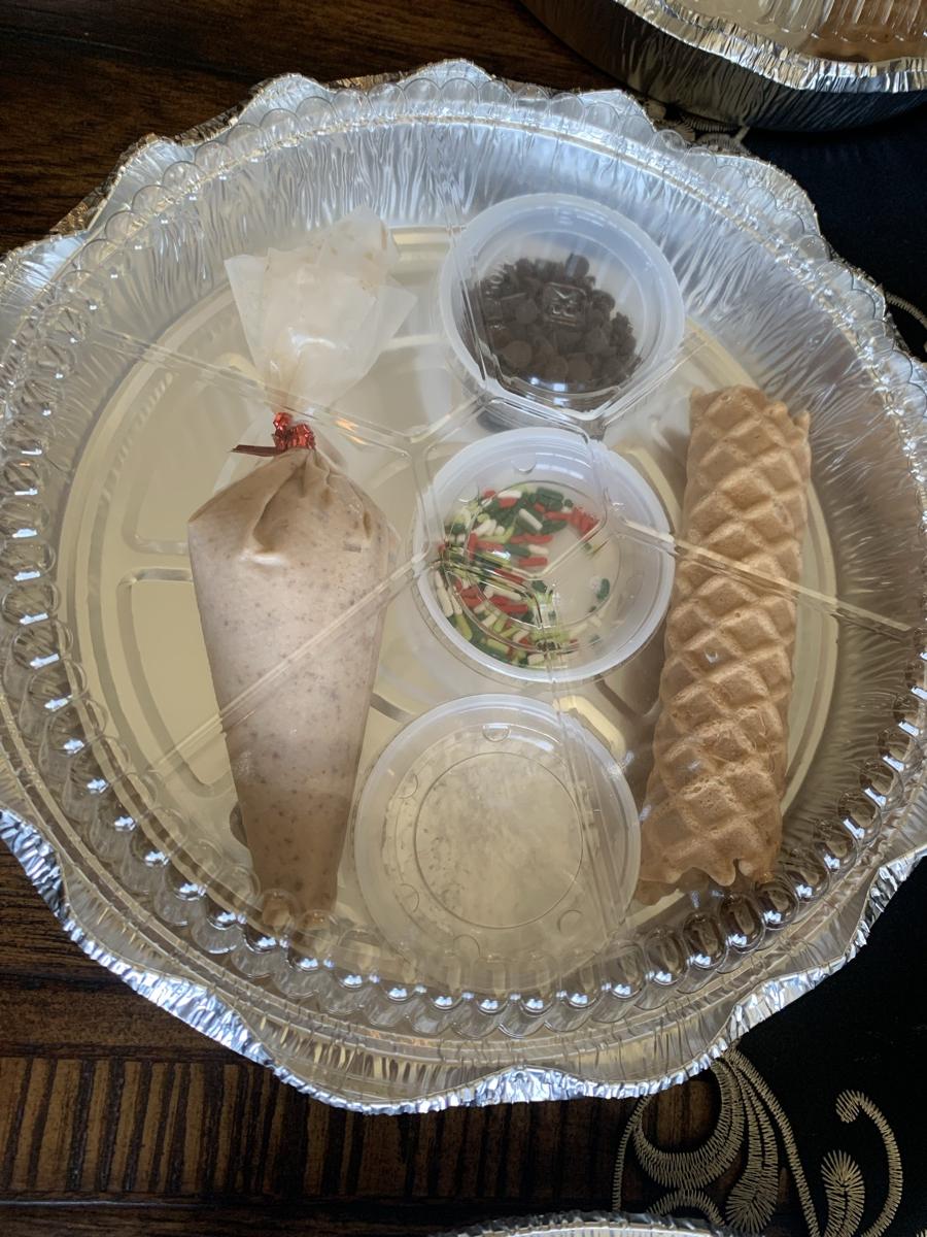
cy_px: 618
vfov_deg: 67.3
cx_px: 464
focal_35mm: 26
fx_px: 928
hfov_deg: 53.1
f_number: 1.8
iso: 100
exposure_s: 1/84
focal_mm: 4.25
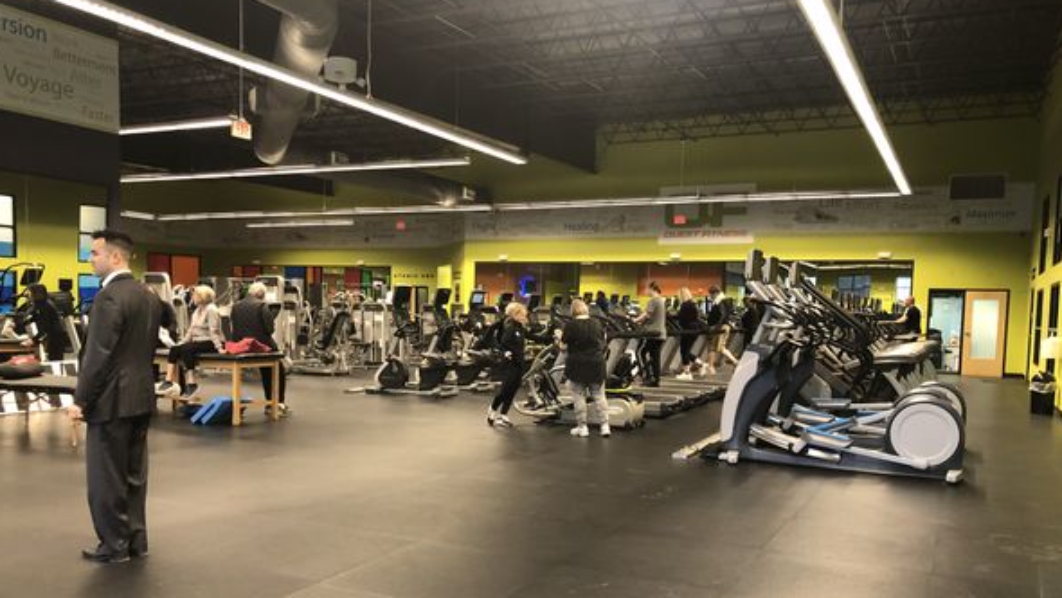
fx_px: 873
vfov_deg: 37.5
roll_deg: -0.5
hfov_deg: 62.6
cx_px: 529
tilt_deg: -4.8
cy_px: 384
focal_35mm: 31
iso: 80
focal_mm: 4
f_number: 1.8
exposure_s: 1/15
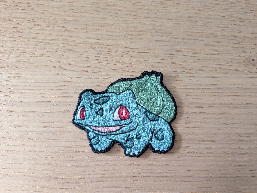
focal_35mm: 24
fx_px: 178
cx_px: 128
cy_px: 96
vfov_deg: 56.8
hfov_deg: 71.6
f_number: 1.7
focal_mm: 4.53
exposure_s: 1/44.3
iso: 277
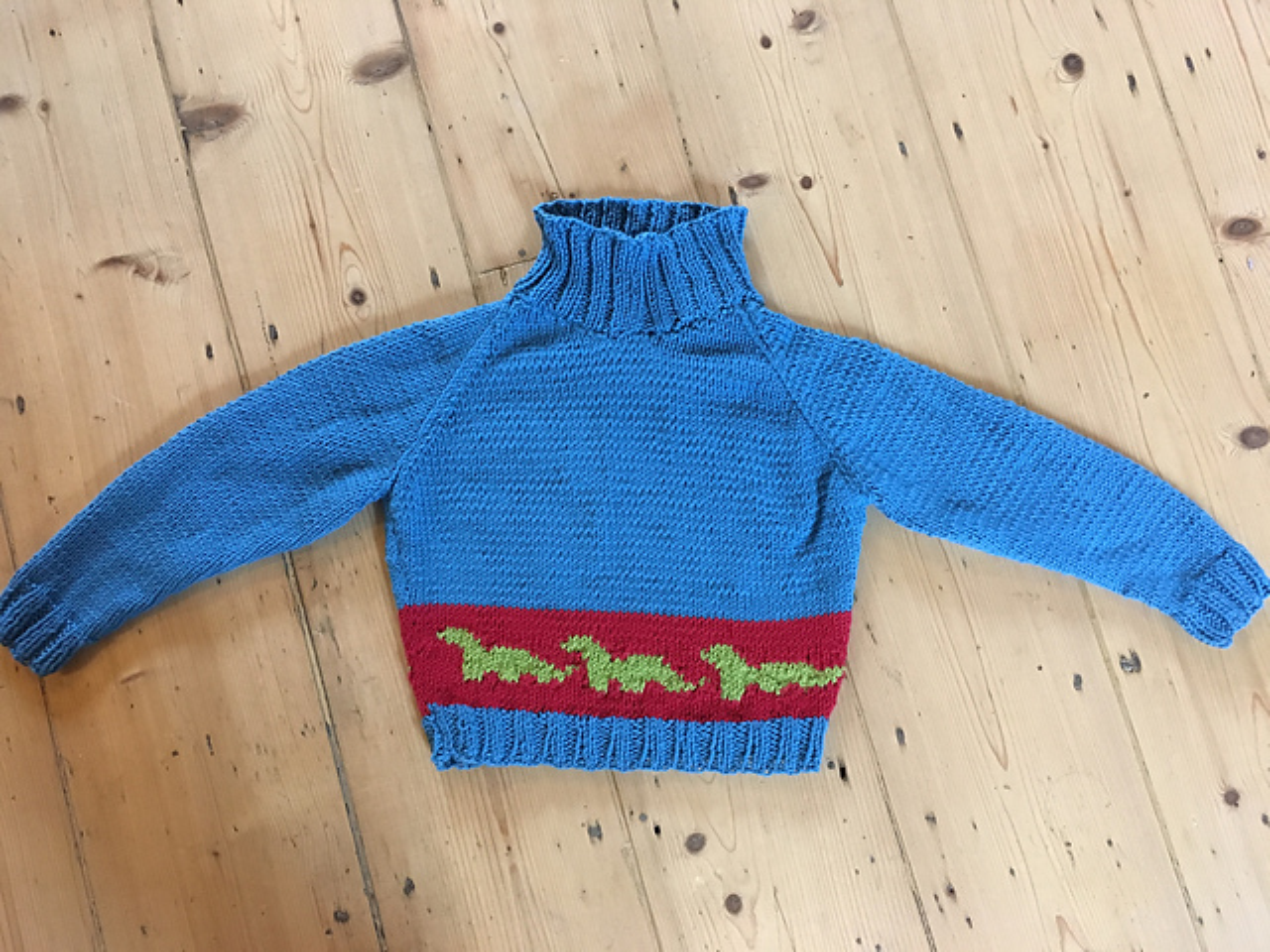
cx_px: 635
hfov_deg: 61.7
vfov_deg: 48.2
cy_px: 476
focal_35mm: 29
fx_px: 1064
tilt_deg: -82.6
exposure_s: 1/33
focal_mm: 4.15
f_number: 2.2
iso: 250
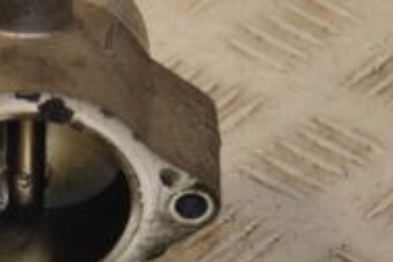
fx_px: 3903
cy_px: 250
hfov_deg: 5.7
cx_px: -137
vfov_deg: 3.8
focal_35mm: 358
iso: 800
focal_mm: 75
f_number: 8
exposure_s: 1/200
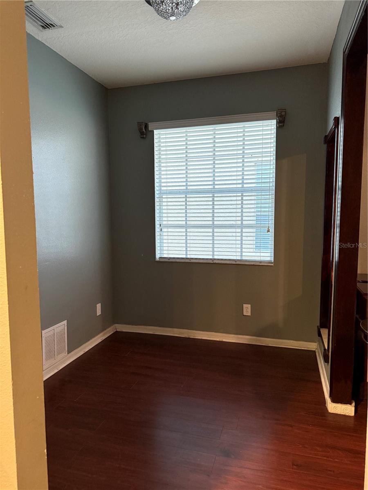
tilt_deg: -3.8
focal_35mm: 24
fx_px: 340
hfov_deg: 56.8
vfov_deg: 71.6
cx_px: 184
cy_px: 245
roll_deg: +1.0
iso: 400
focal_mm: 6.76
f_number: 1.78
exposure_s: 1/60
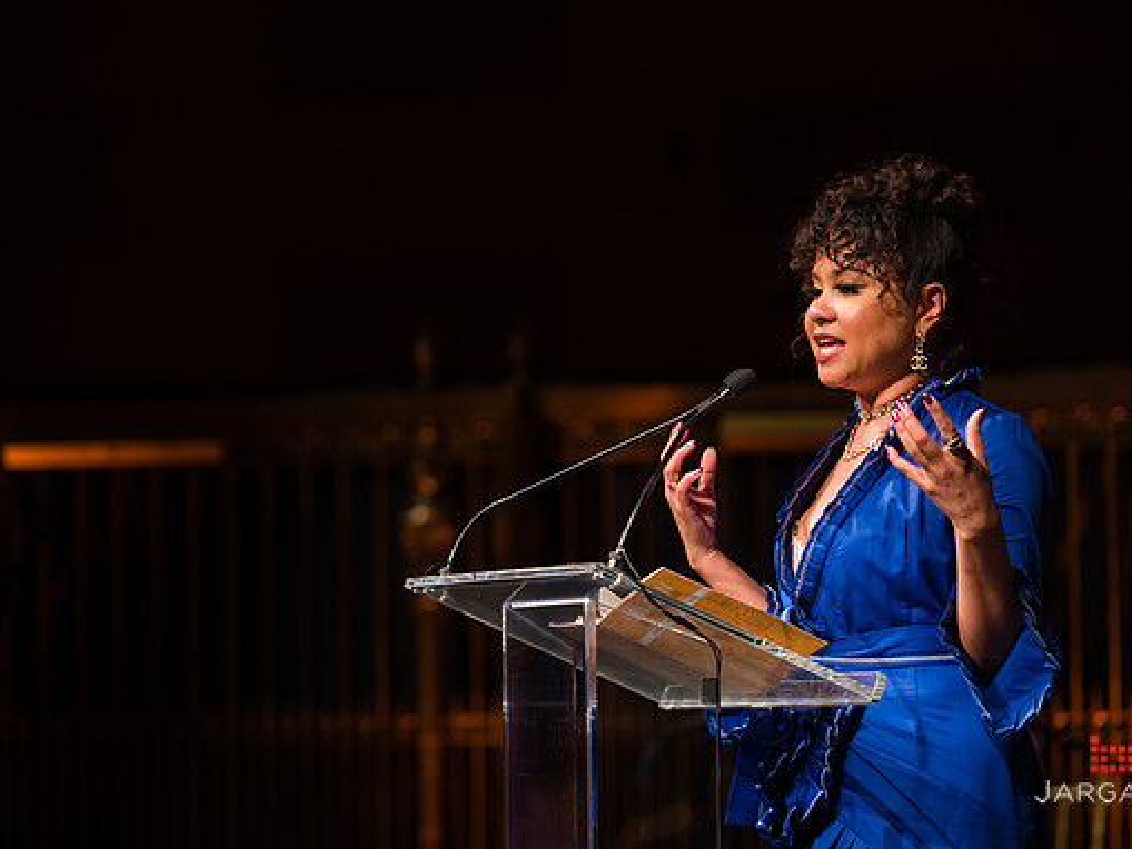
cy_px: 422
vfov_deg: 8.0
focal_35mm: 186
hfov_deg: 10.6
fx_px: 6084
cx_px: 603
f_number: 3.2
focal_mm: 170
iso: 1600
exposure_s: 1/320
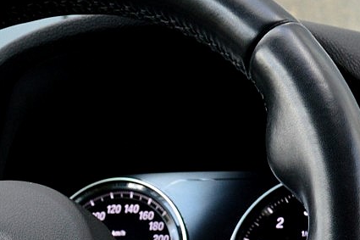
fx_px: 1489
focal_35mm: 149
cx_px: -99
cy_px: 321
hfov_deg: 13.3
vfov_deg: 9.0
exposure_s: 1/80
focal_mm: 26
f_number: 8
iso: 400
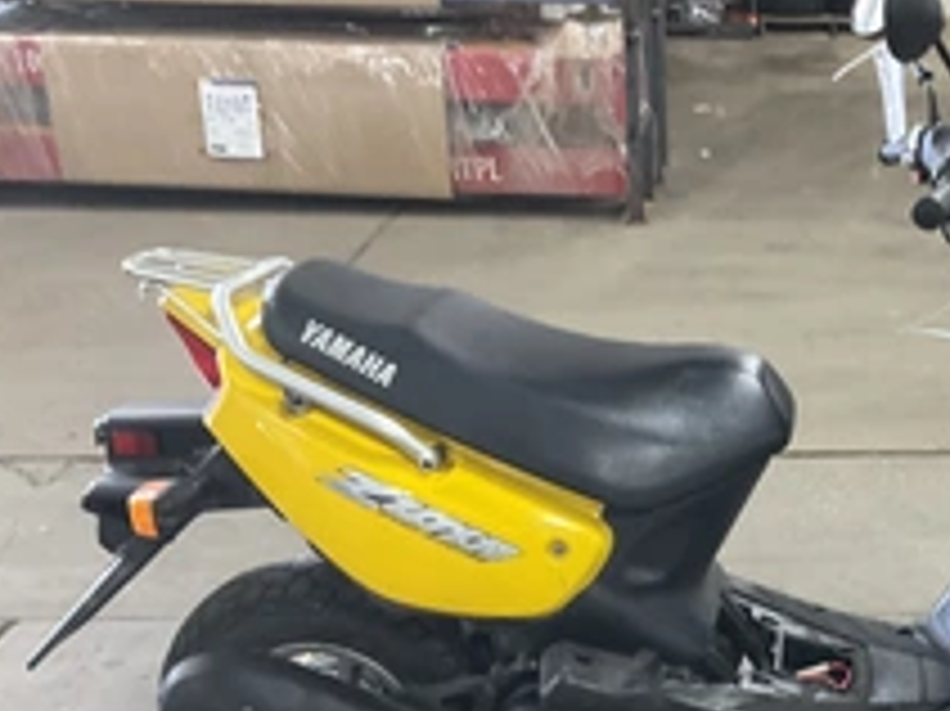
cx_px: 833
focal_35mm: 55
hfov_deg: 33.3
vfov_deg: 26.3
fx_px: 1509
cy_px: 518
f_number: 1.8
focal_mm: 3
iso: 200
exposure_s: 1/40
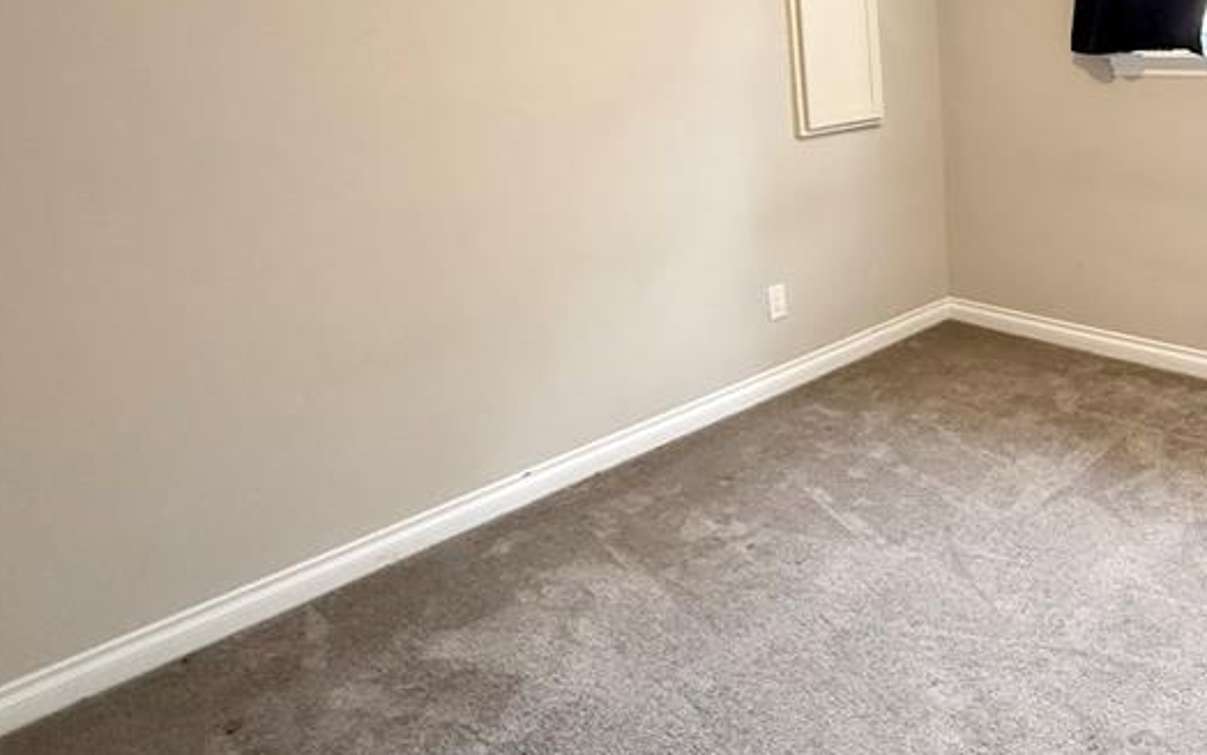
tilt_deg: -8.4
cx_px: 924
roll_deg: +2.8
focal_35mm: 29
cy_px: 157
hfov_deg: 60.6
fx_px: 954
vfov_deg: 41.4
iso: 500
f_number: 2.2
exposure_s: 1/120
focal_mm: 2.22
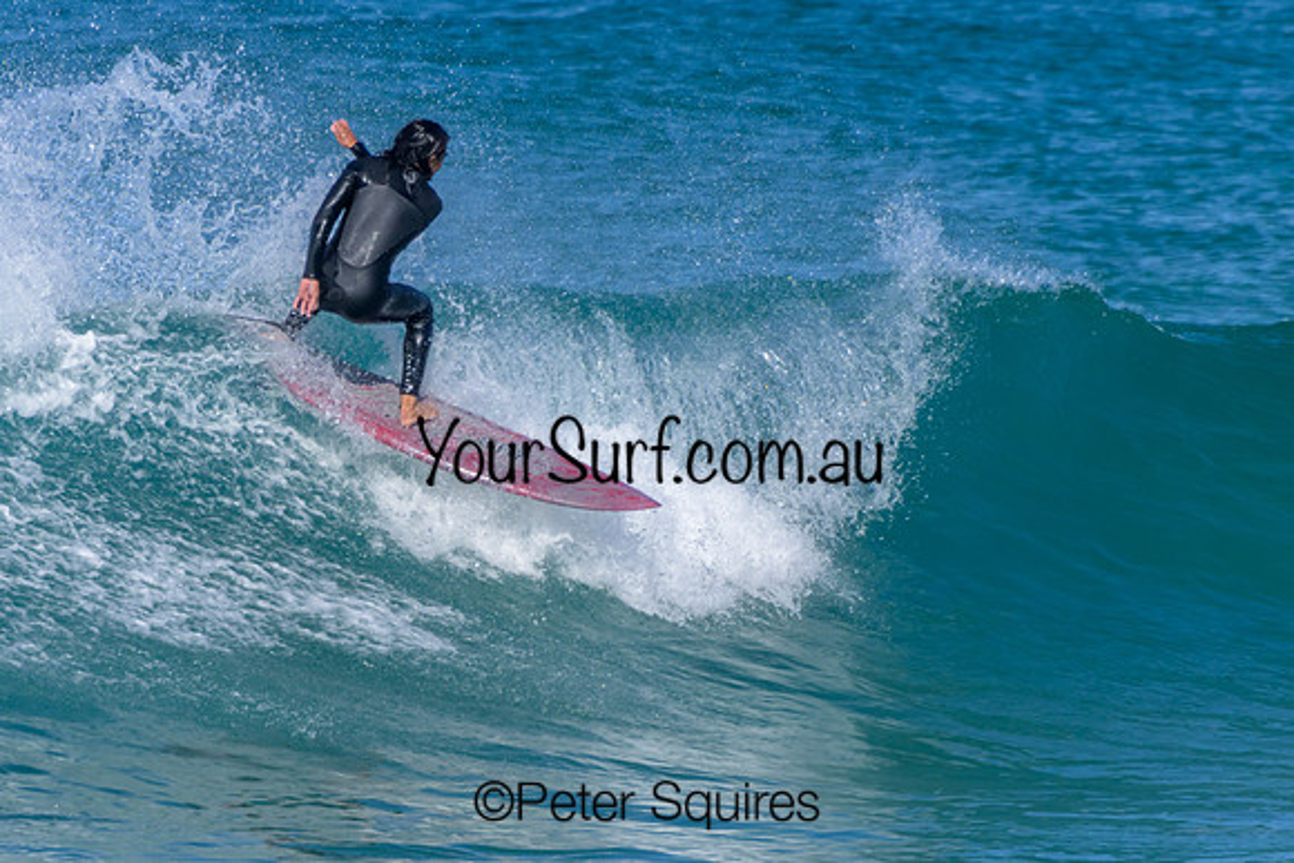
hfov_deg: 2.2
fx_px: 33094
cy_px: 494
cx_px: 555
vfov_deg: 1.5
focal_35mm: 921
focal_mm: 800
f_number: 11
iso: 900
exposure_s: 1/2000
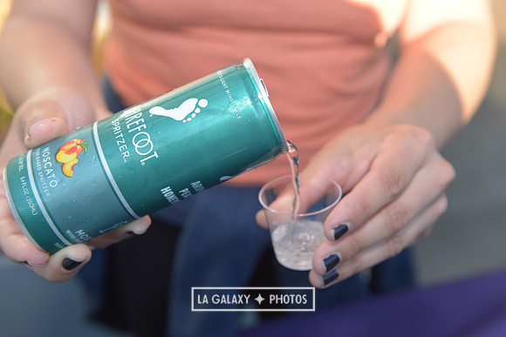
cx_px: 253
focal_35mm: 55
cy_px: 168
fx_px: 773
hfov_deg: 36.2
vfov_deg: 24.6
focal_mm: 55
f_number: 5.6
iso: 250
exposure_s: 1/320
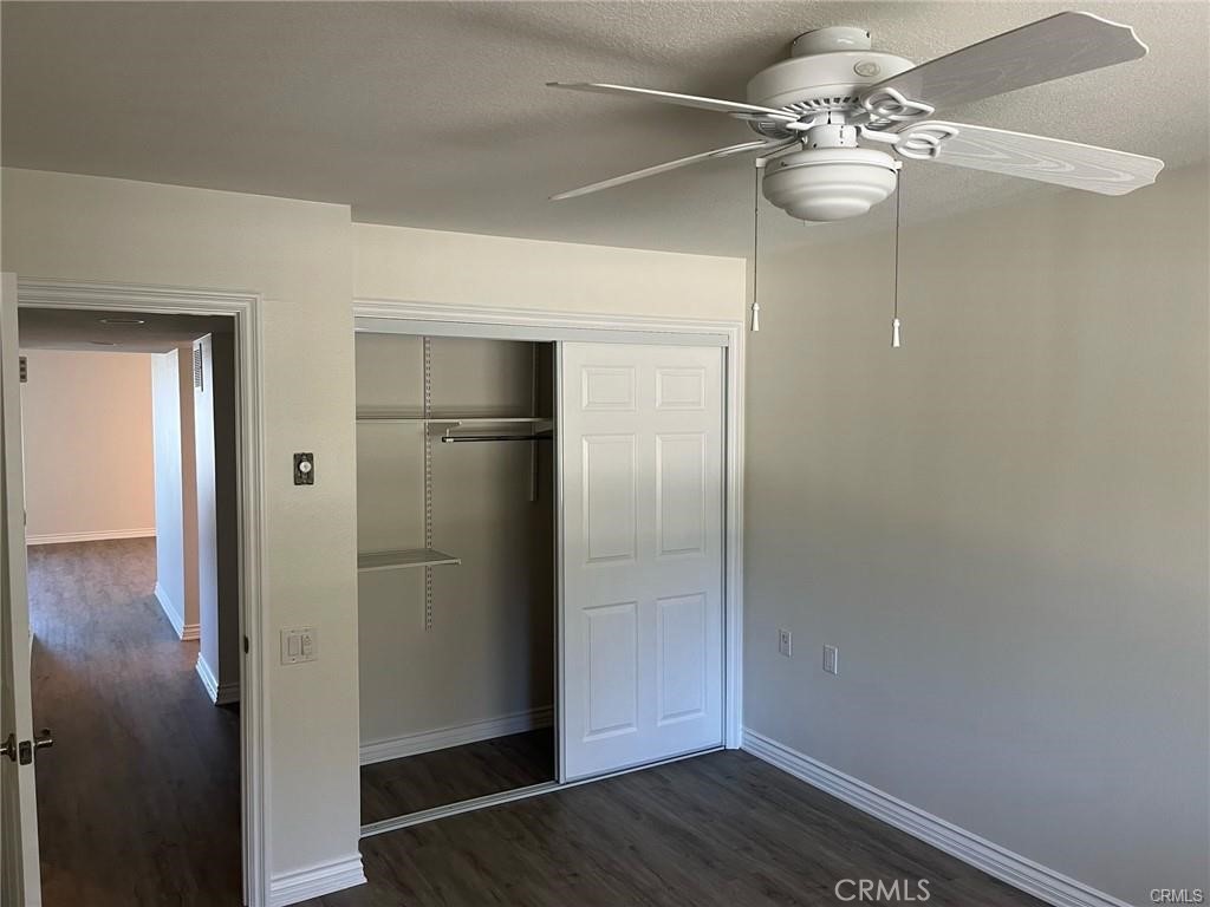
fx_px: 909
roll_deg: +0.1
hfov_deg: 67.3
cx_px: 605
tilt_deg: -3.6
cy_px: 454
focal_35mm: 26
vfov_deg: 53.1
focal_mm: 5.1
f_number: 1.6
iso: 80
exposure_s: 1/60
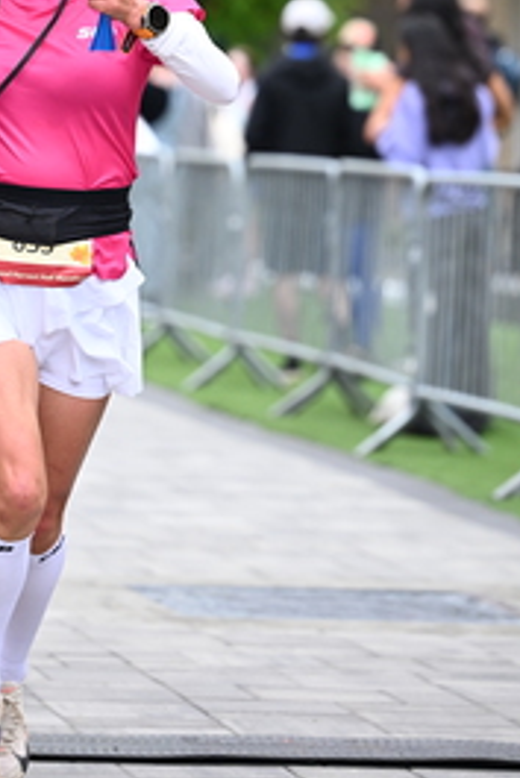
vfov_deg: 8.2
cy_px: 79
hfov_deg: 5.5
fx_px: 5388
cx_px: 163
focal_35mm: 249
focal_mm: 120
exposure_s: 1/1600
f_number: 2.8
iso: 640
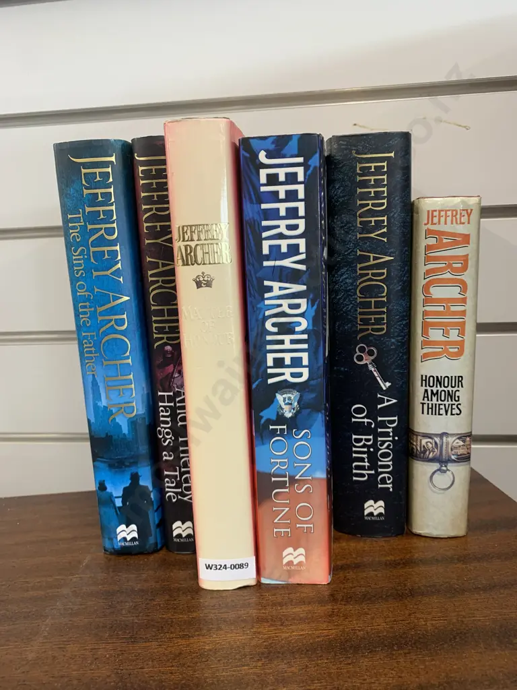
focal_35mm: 26
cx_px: 258
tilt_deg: -9.6
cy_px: 345
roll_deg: +1.9
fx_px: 518
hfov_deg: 53.1
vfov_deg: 67.3
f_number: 1.8
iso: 64
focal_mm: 4.25
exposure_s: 1/50
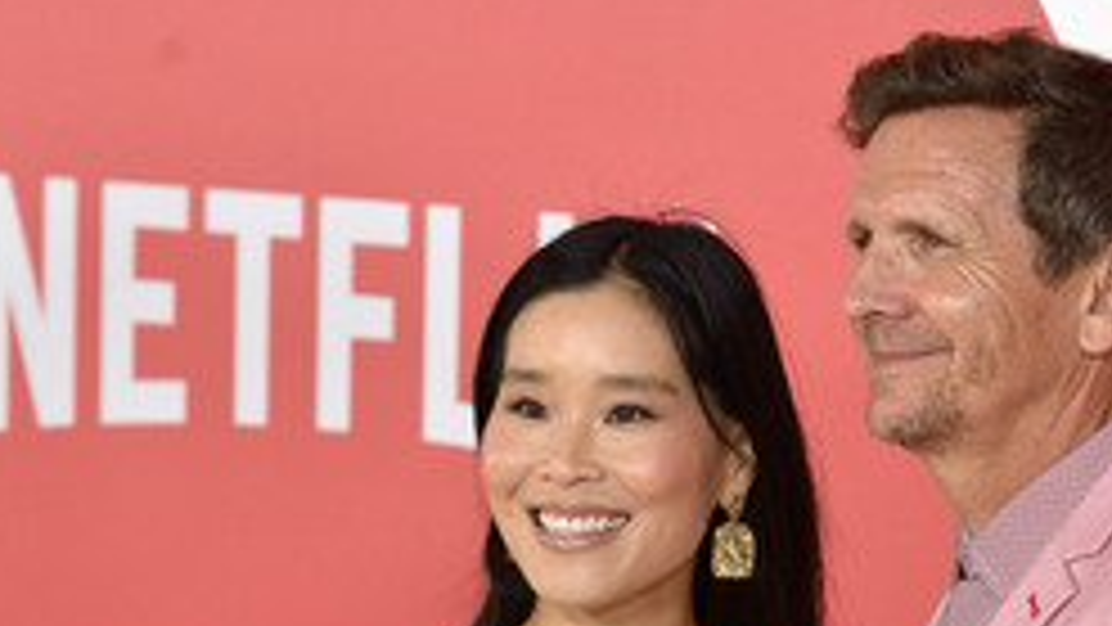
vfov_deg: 4.9
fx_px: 7313
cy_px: 649
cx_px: 837
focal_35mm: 248
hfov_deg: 8.7
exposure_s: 1/320
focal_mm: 130
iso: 2000
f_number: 6.3
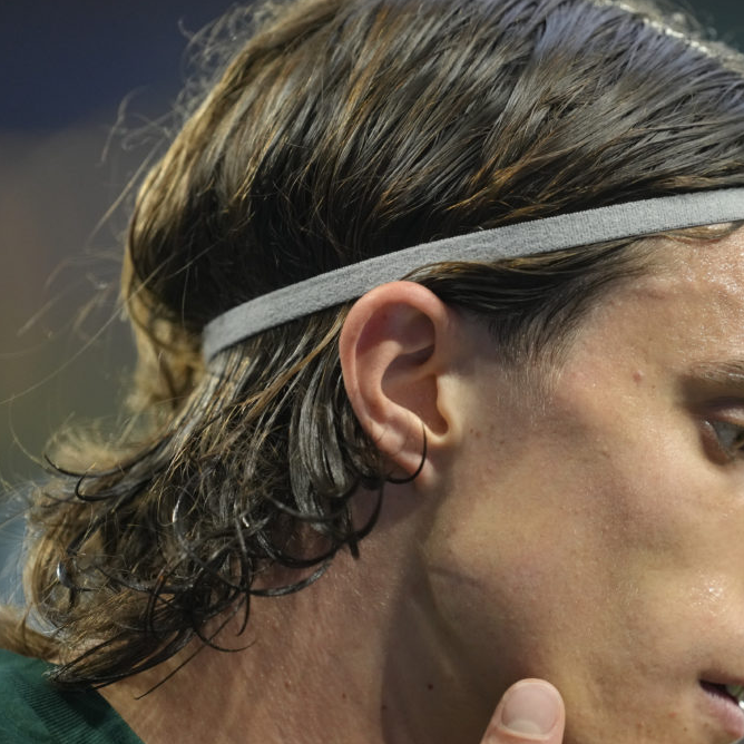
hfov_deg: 3.0
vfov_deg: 3.0
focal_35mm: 580
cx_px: 578
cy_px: 402
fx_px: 14104
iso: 2500
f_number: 2.8
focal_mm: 400
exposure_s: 1/1000
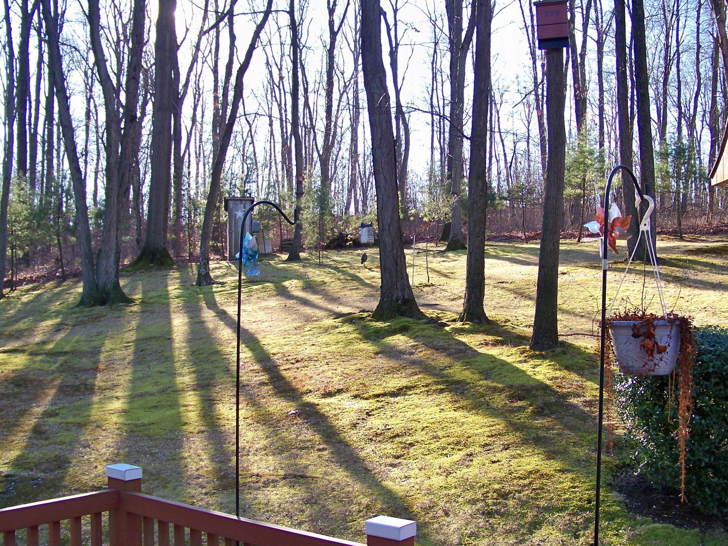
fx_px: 820
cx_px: 393
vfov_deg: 36.8
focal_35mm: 39
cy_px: 305
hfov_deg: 47.8
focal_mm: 5.85
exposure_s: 1/160
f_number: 2.8
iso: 64
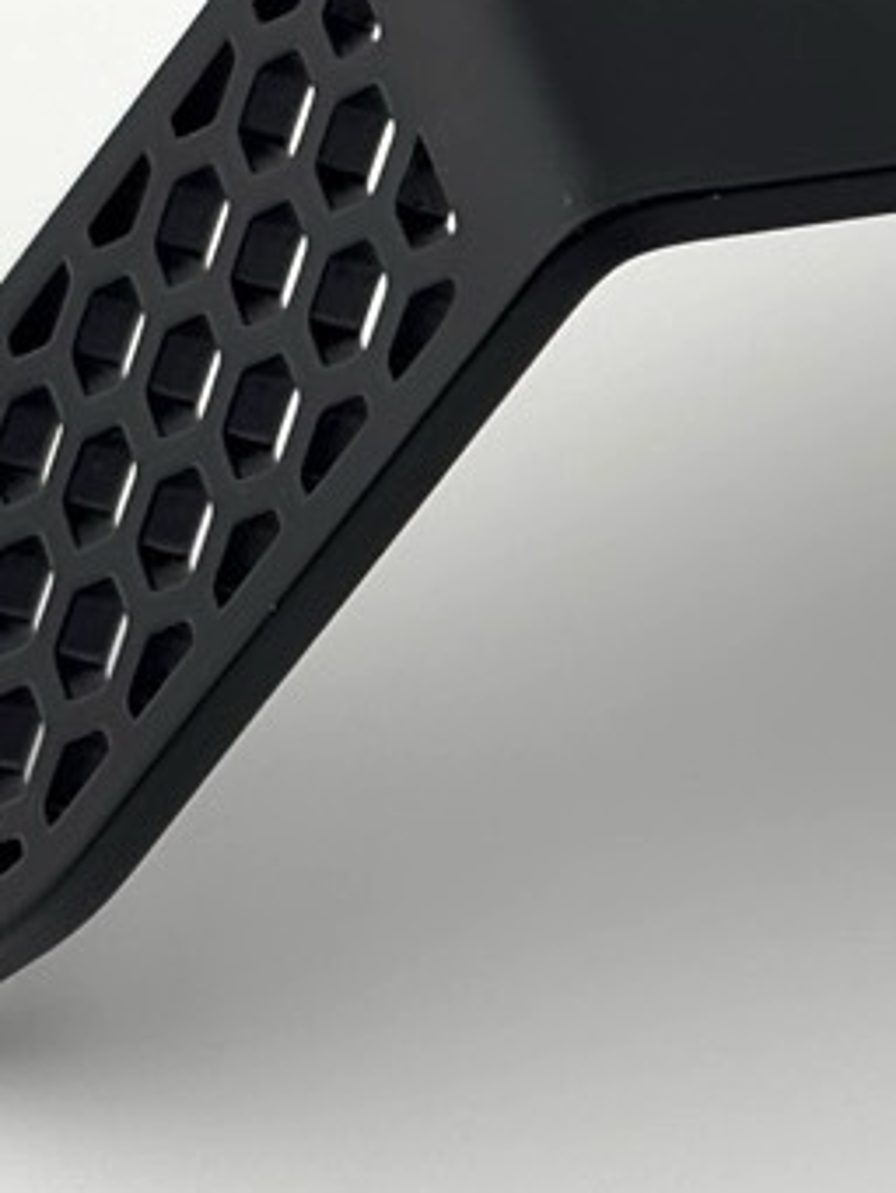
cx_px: 1148
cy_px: 619
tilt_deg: -48.2
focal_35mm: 195
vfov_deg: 10.1
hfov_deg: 7.5
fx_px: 6726
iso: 40
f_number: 1.6
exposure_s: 1/1845
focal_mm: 5.96
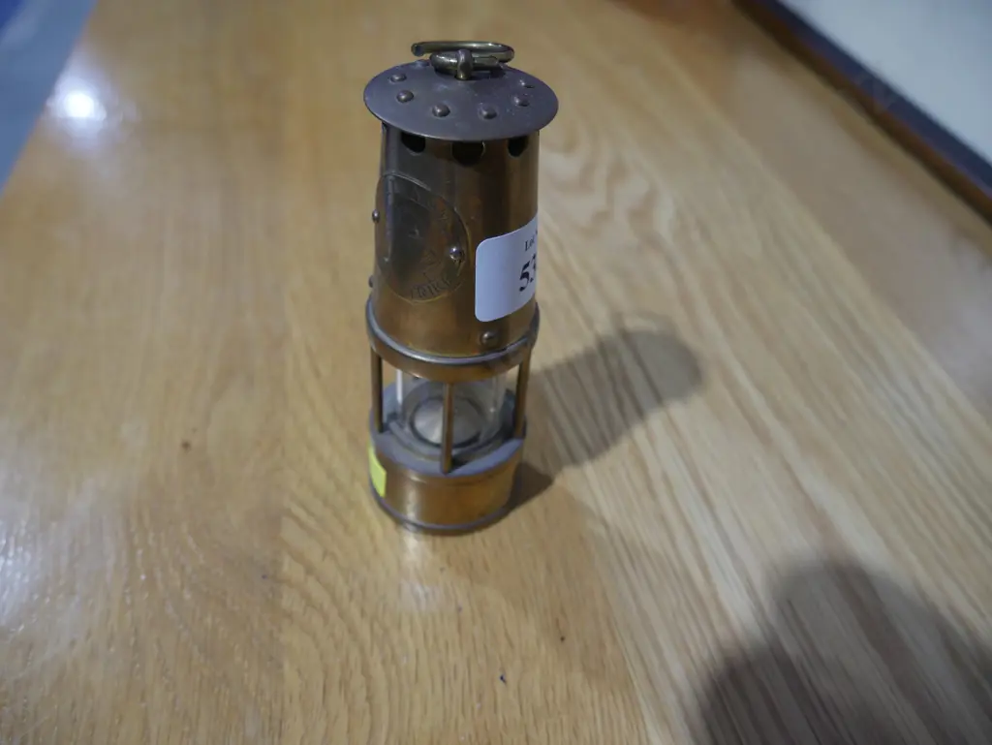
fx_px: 803
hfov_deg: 63.4
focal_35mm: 28
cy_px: 372
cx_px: 496
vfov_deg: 49.8
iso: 320
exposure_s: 1/60
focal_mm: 14
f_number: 3.5
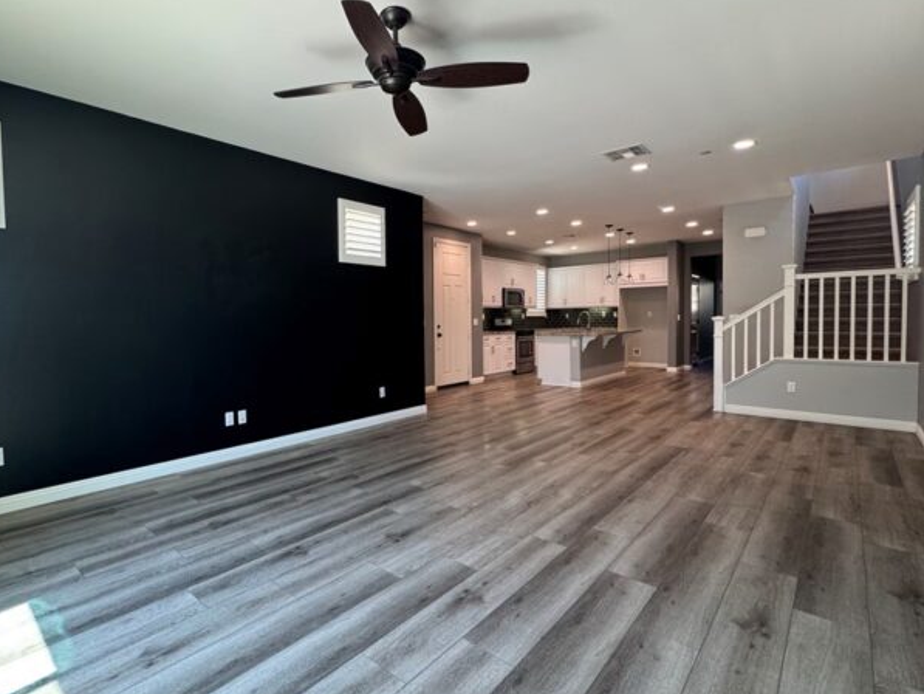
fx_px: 481
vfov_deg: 71.6
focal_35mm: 18
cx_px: 406
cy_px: 336
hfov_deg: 87.3
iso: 250
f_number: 2.2
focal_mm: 2.22
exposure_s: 1/99
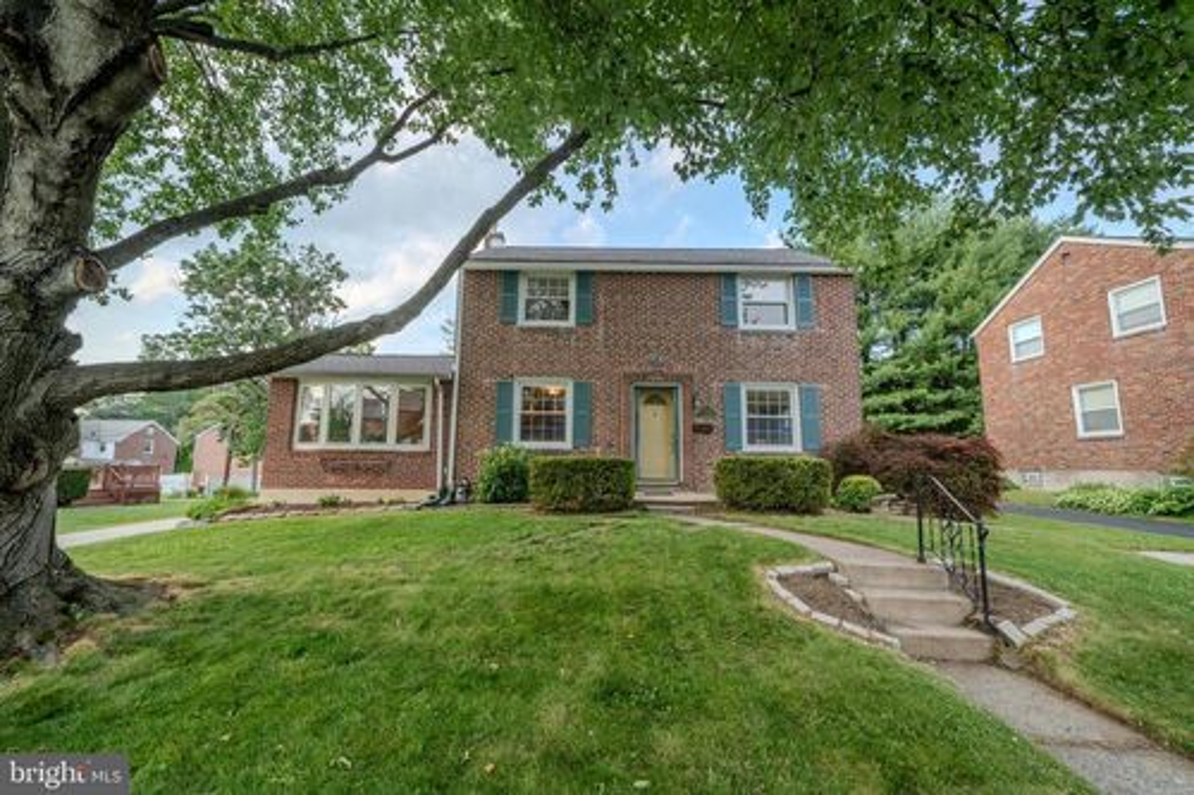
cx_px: 597
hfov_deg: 104.3
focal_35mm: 14
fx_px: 464
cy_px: 398
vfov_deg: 81.2
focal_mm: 14
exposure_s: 1/60
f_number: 11
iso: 100
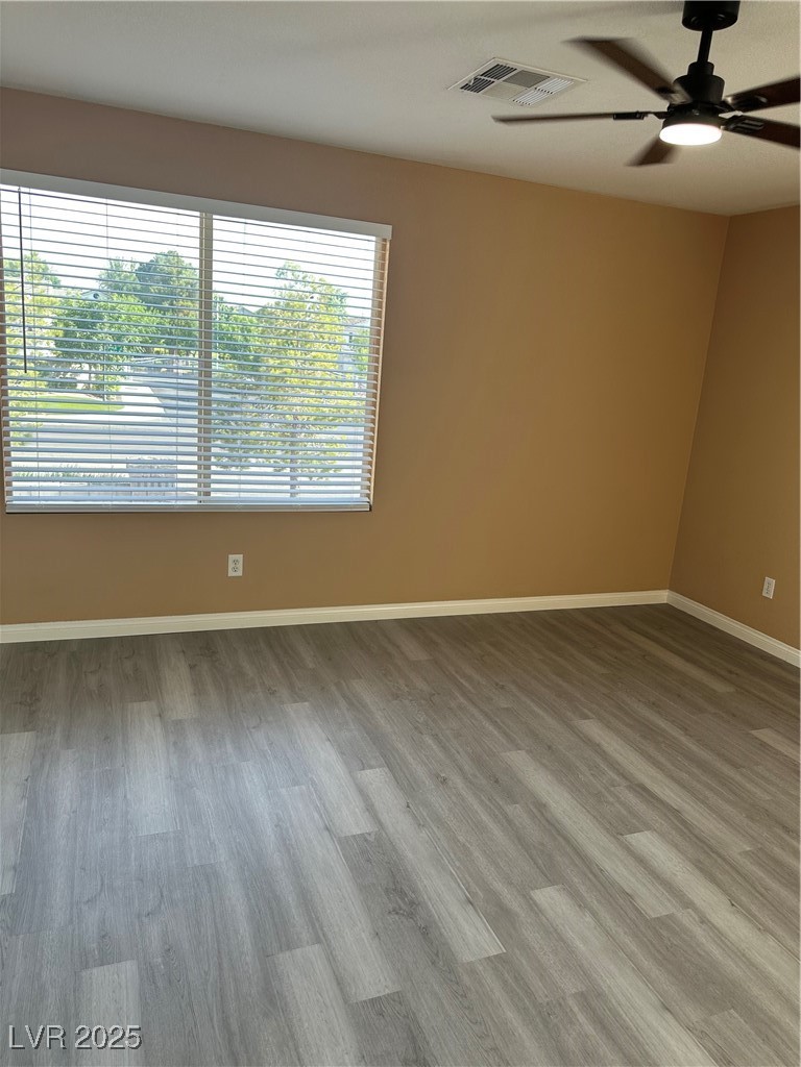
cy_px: 534
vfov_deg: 71.6
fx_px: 740
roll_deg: -5.2
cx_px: 400
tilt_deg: -12.2
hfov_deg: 56.8
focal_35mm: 24
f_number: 1.78
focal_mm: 6.86
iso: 80
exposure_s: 1/211
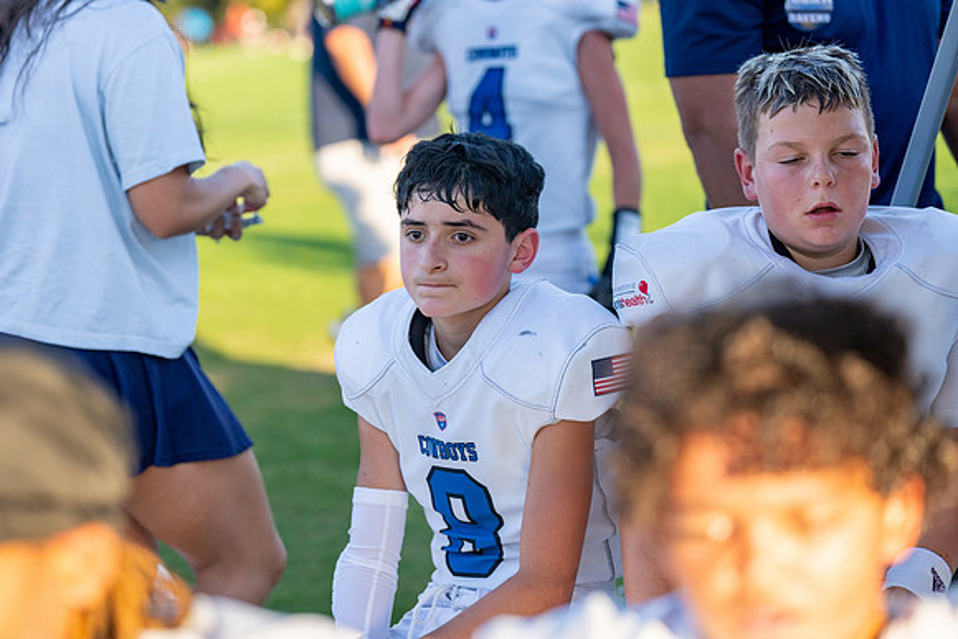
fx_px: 2846
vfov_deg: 12.8
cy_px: 303
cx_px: 444
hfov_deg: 19.1
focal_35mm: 107
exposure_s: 1/2000
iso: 320
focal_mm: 99
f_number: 2.8
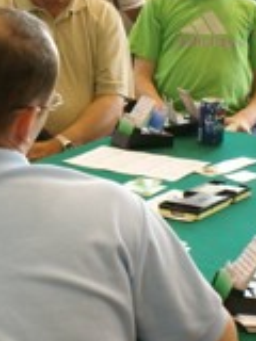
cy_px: 141
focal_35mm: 126
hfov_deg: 11.7
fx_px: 1242
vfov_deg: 15.6
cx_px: 73
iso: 400
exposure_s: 1/30
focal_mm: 20
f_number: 5.6
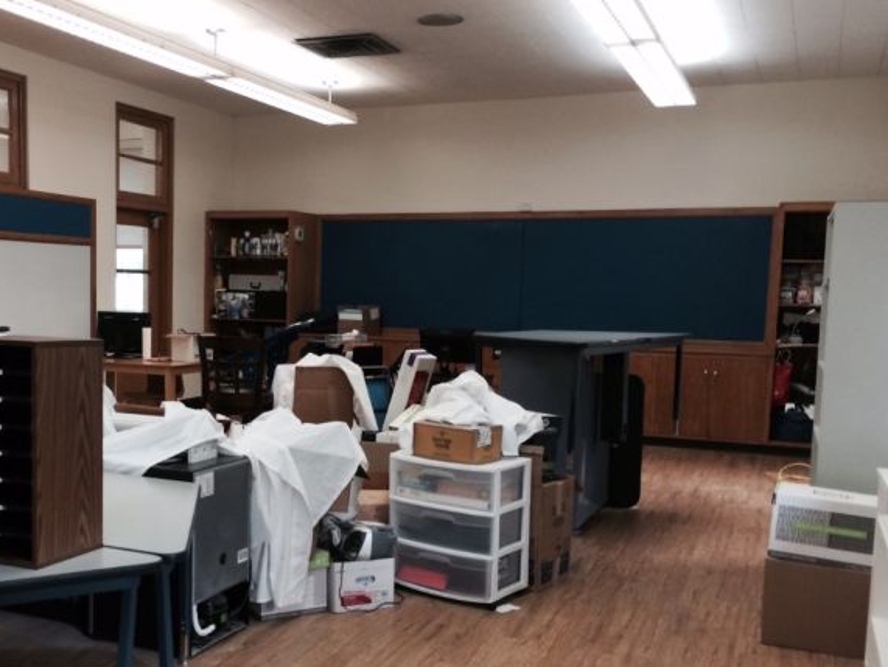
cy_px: 392
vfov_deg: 34.3
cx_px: 291
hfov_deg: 44.1
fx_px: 1078
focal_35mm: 42
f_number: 2.2
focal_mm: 4.12
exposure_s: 1/30
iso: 50
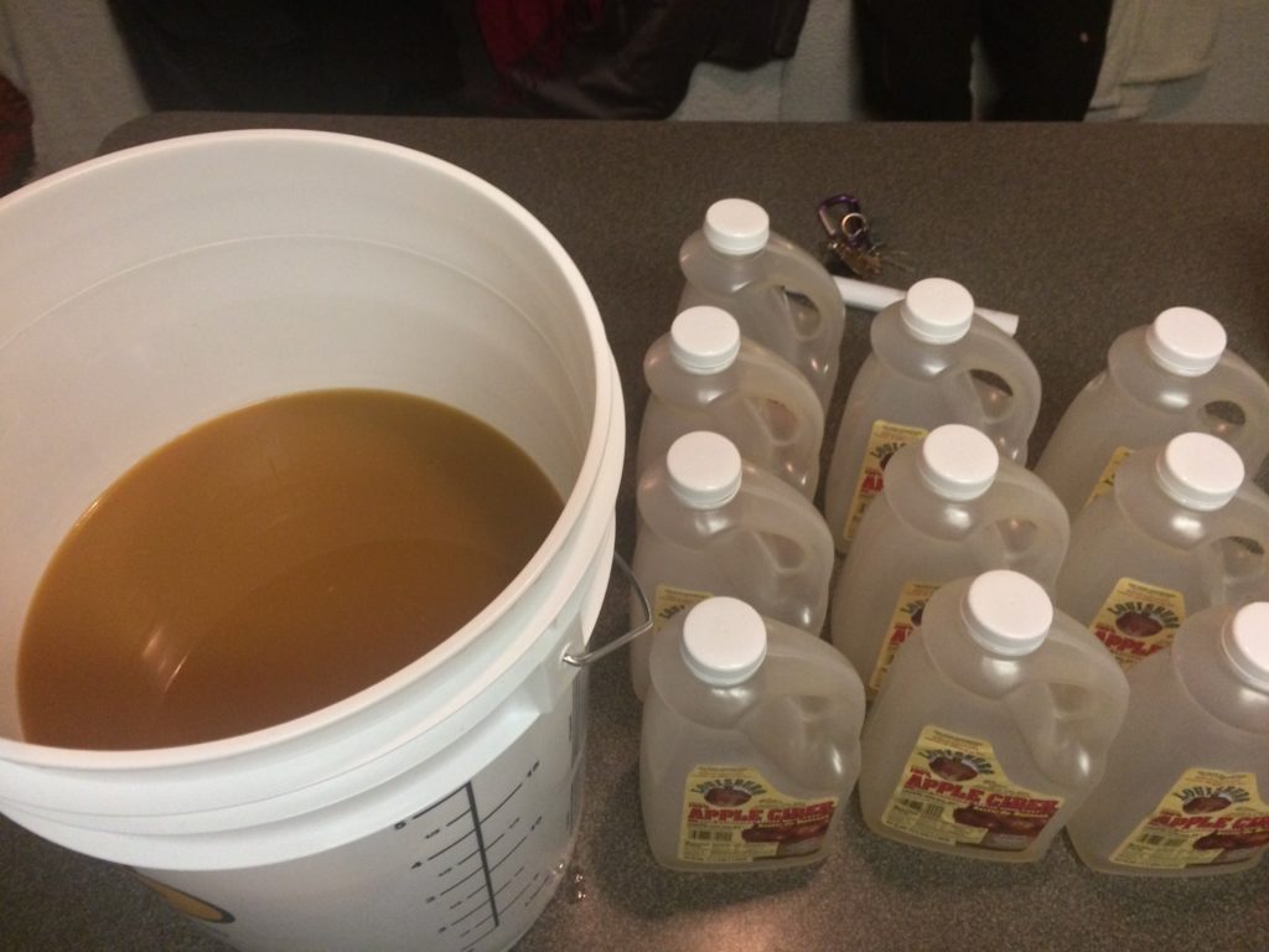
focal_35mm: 29
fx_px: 1063
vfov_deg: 48.2
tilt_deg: -53.1
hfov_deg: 61.7
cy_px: 476
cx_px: 634
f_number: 2.2
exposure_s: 1/24
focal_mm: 4.15
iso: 250
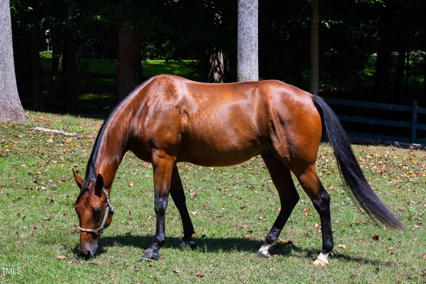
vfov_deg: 17.5
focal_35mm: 78
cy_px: 142
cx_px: 213
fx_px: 923
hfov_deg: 26.0
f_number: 8
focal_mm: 52
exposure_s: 1/100
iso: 100
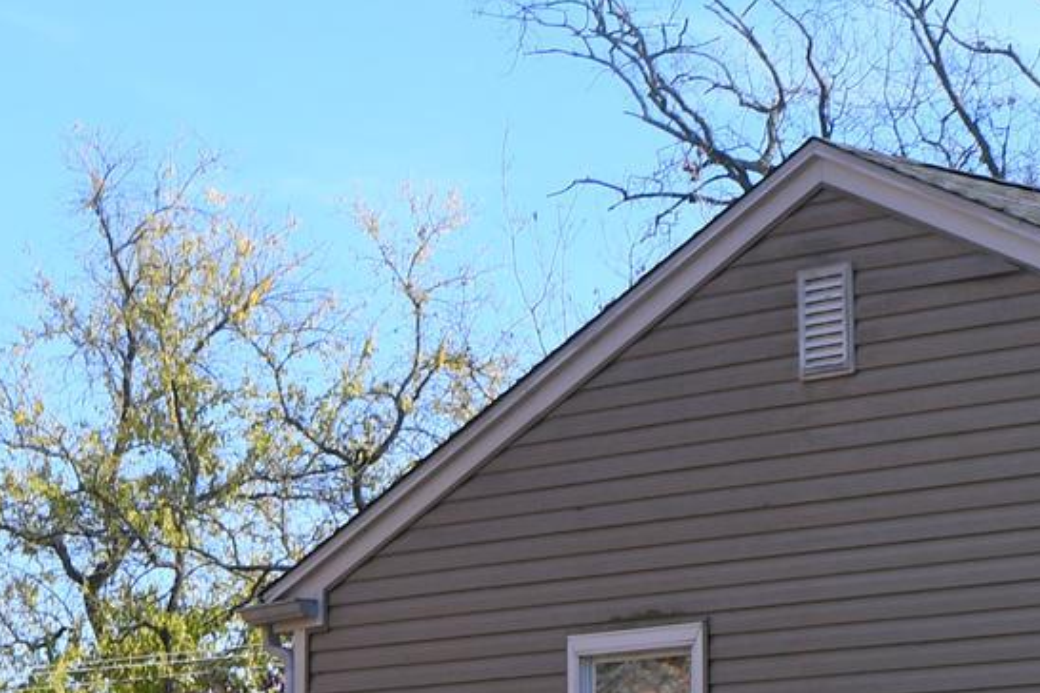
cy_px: 717
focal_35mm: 135
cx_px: 1446
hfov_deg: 14.4
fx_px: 3900
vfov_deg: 10.1
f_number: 8
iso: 160
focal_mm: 24
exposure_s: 1/250
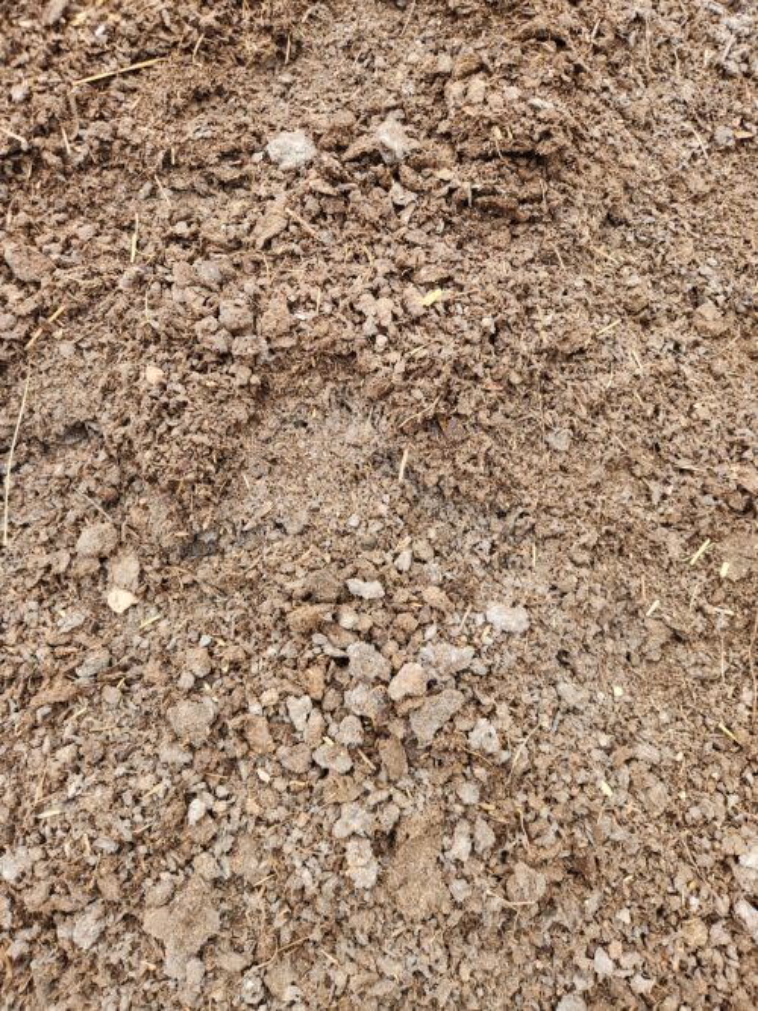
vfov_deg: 73.9
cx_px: 379
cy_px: 506
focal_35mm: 23
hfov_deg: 58.9
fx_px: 672
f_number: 1.8
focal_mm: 5.4
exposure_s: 1/180
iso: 20
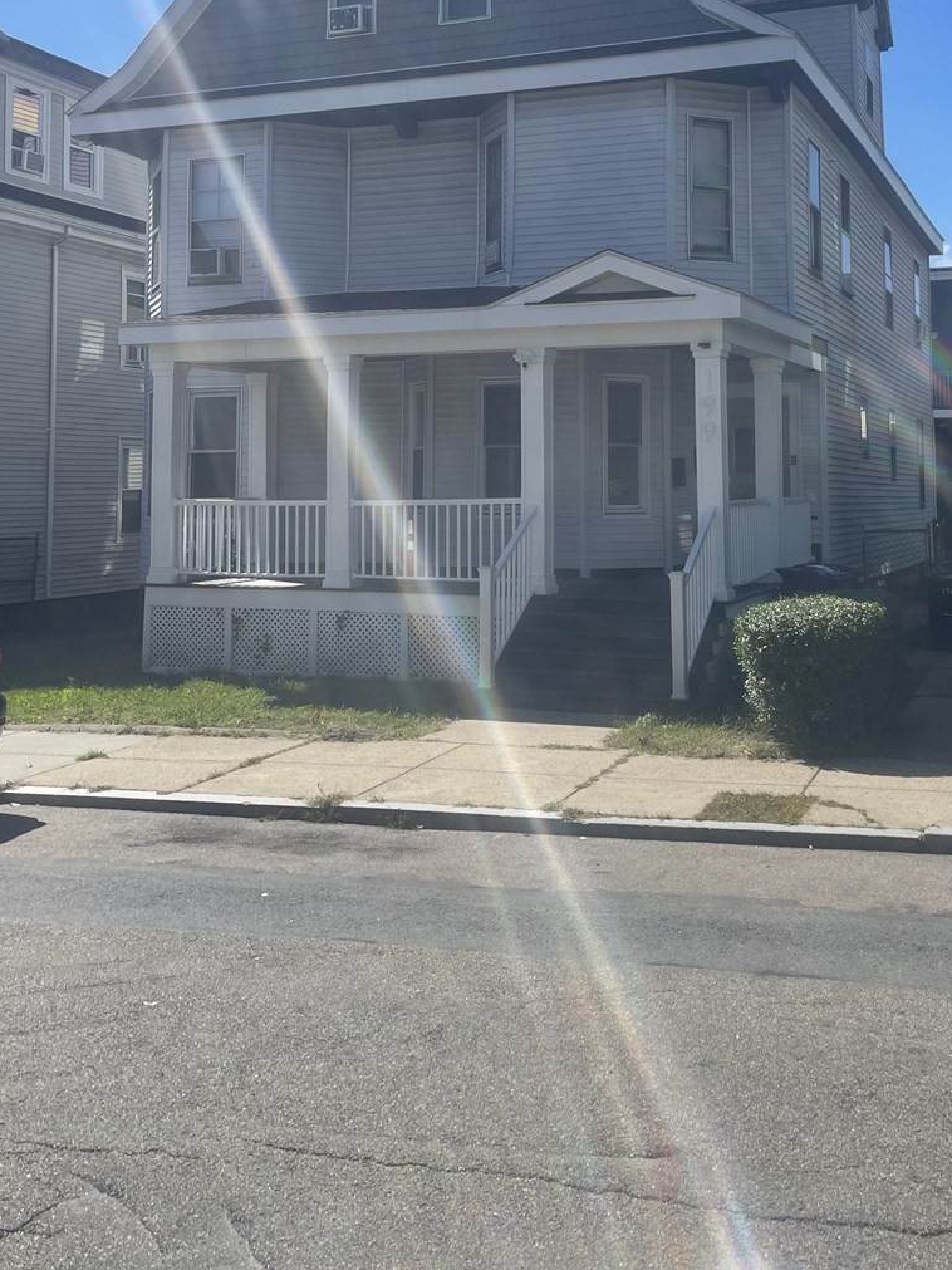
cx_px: 536
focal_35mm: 38
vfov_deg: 47.8
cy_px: 376
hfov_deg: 37.7
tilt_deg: +7.0
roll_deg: +0.7
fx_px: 1394
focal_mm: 5.1
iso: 32
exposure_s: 1/4525
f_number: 1.6
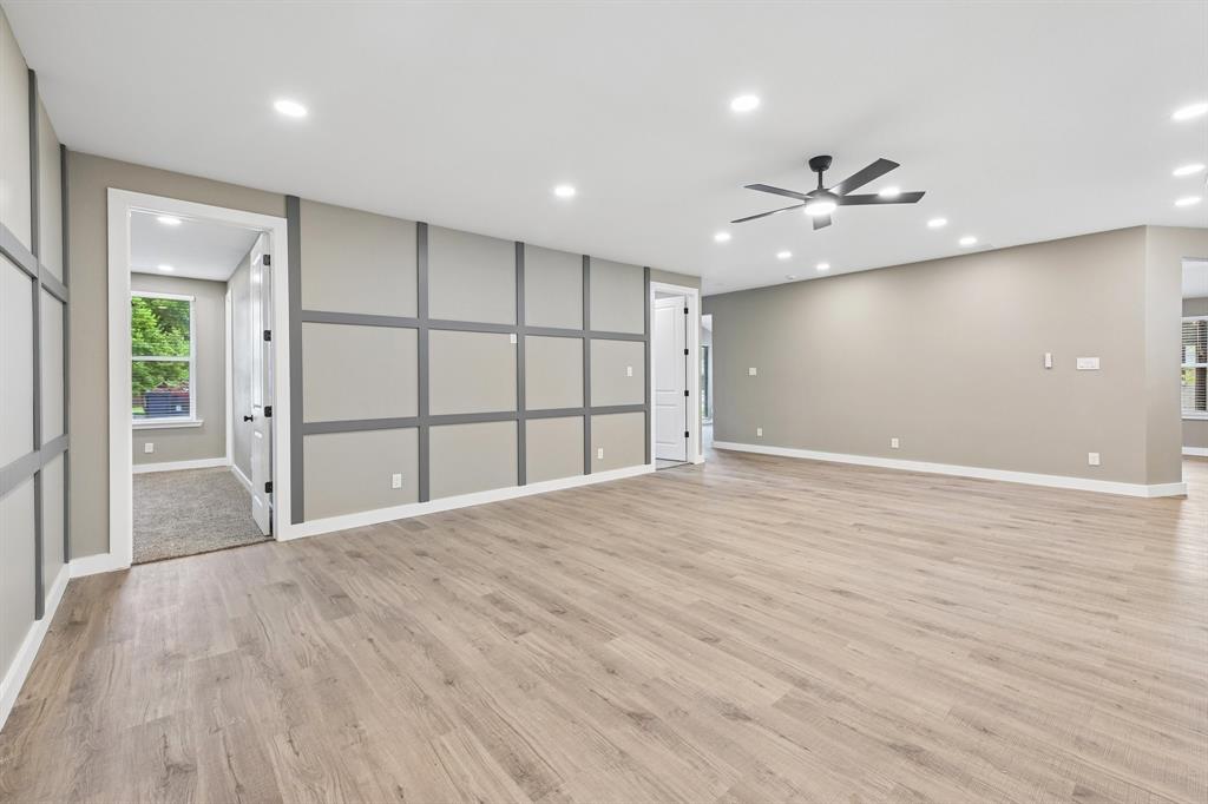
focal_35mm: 15
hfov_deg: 100.4
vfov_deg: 77.3
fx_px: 503
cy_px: 402
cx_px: 604
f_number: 8
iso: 400
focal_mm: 15
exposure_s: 1/15
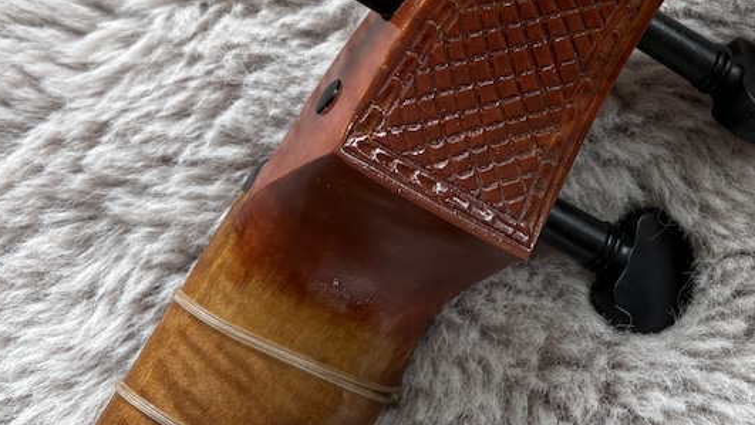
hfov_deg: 31.8
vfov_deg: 18.2
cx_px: 621
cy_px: -27
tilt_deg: -72.5
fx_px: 1282
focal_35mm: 64
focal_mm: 5.96
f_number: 1.6
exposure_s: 1/85
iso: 125
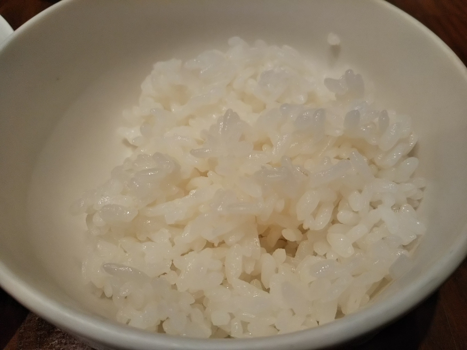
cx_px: 234
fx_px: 405
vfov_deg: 46.8
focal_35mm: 30
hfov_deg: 60.0
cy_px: 175
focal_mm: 4
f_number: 2.2
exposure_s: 1/60
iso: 64
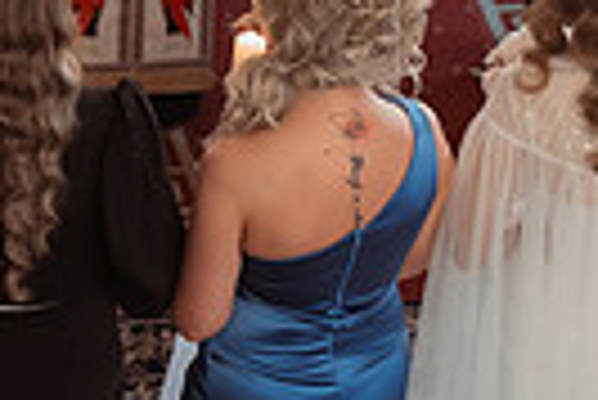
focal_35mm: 370
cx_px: 760
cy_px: 521
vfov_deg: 3.7
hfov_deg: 5.5
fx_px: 6153
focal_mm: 85
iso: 3200
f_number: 2.8
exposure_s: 1/250
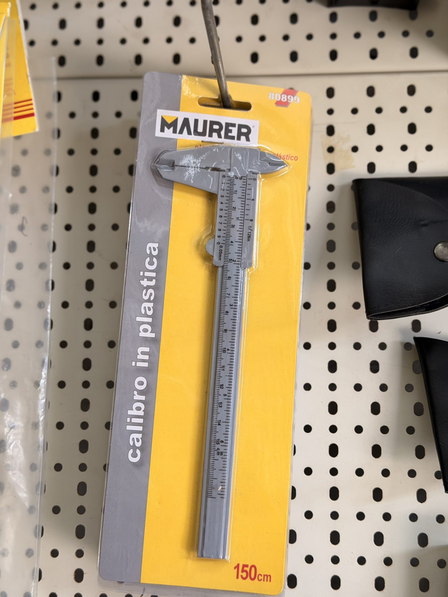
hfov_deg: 30.3
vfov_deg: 39.7
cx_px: 224
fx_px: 828
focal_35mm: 48
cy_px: 298
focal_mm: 6.76
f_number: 1.78
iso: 64
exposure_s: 1/100
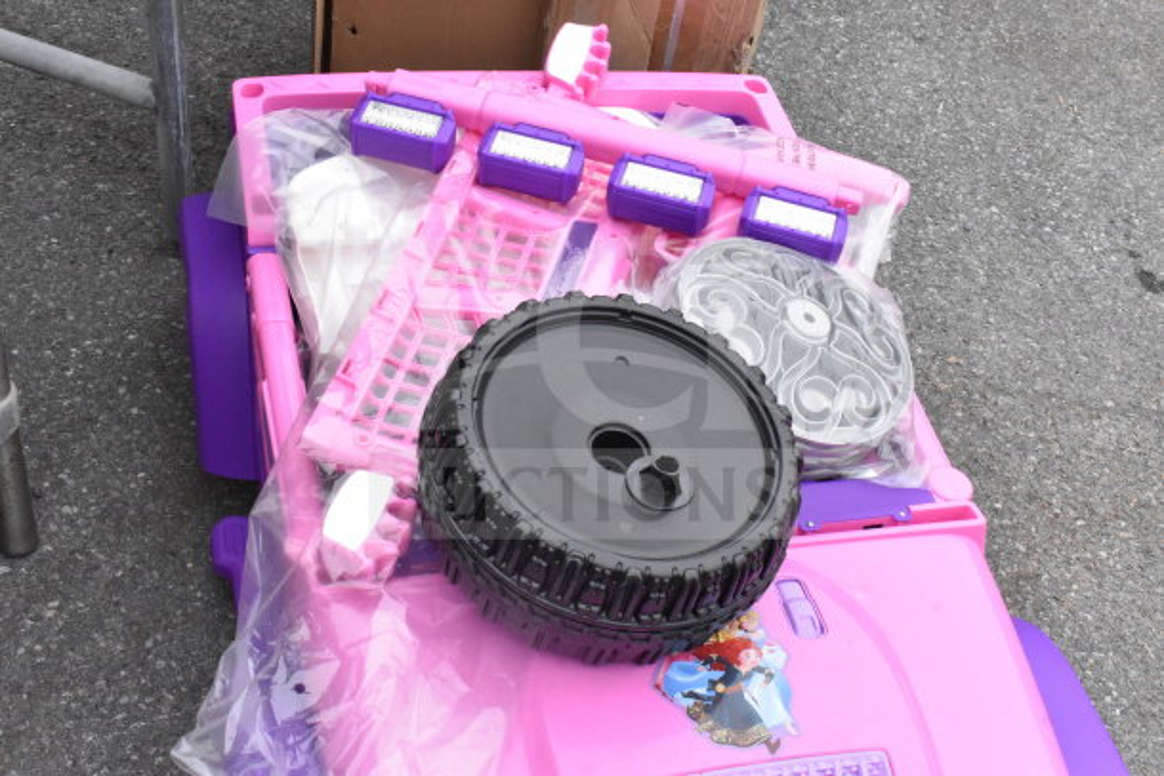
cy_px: 388
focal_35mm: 45
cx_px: 582
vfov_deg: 29.9
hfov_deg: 43.6
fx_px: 1455
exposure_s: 1/1000
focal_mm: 30
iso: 6400
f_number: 16
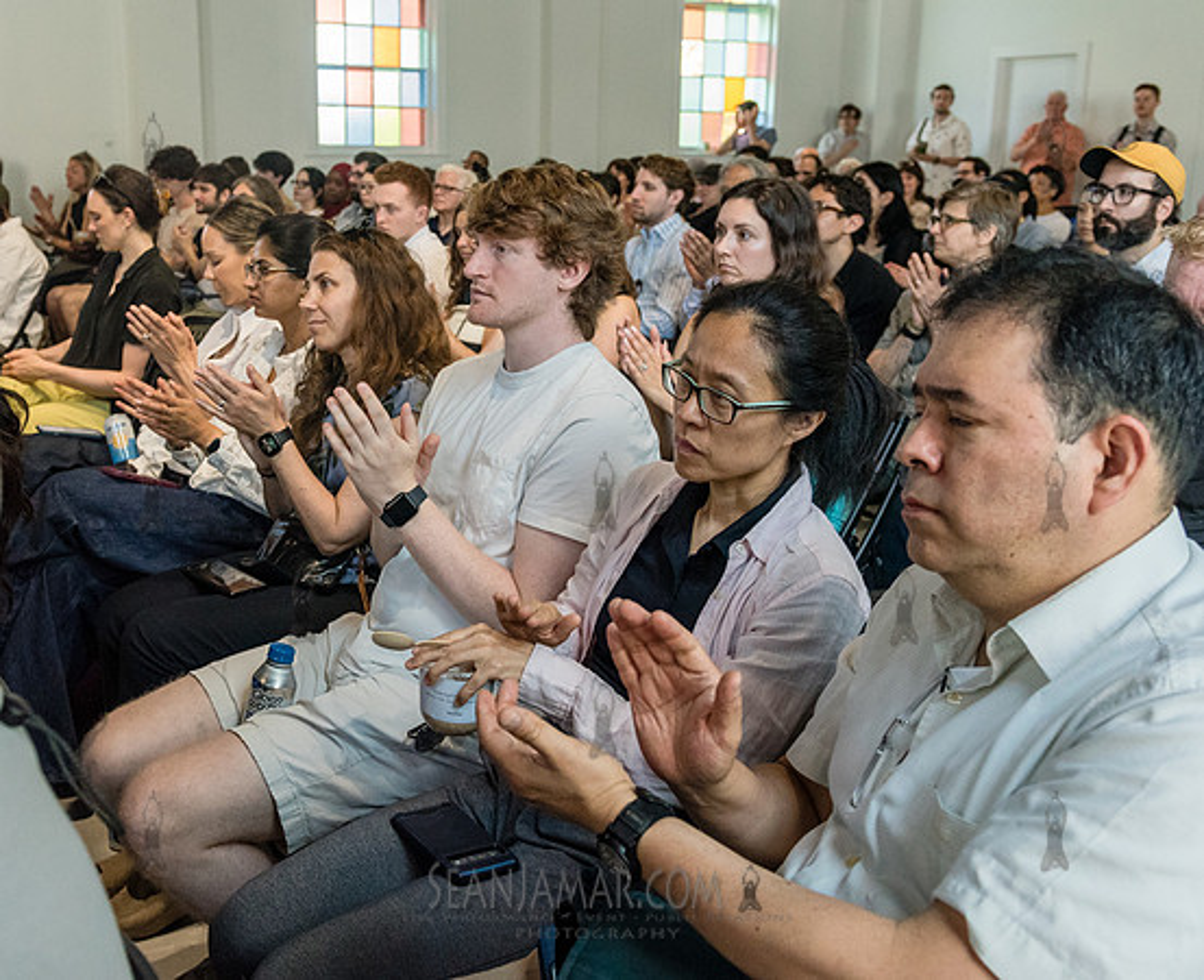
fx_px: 1336
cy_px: 464
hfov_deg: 48.1
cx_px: 463
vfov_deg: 40.3
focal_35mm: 37
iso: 4000
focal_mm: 29
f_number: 4
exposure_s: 1/400
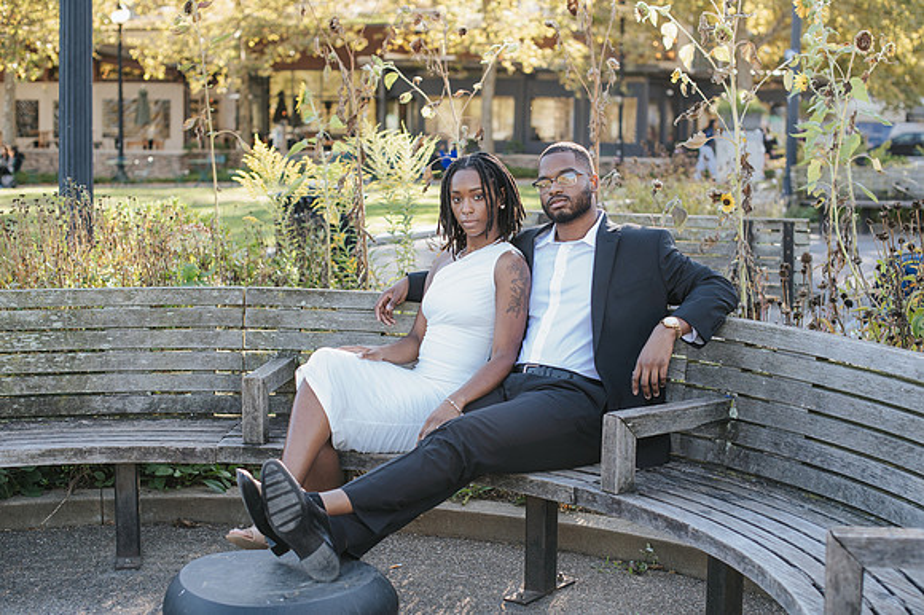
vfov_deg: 24.3
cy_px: 340
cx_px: 486
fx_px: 1428
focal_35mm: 56
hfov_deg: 35.9
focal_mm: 50
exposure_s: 1/500
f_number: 3.2
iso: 640
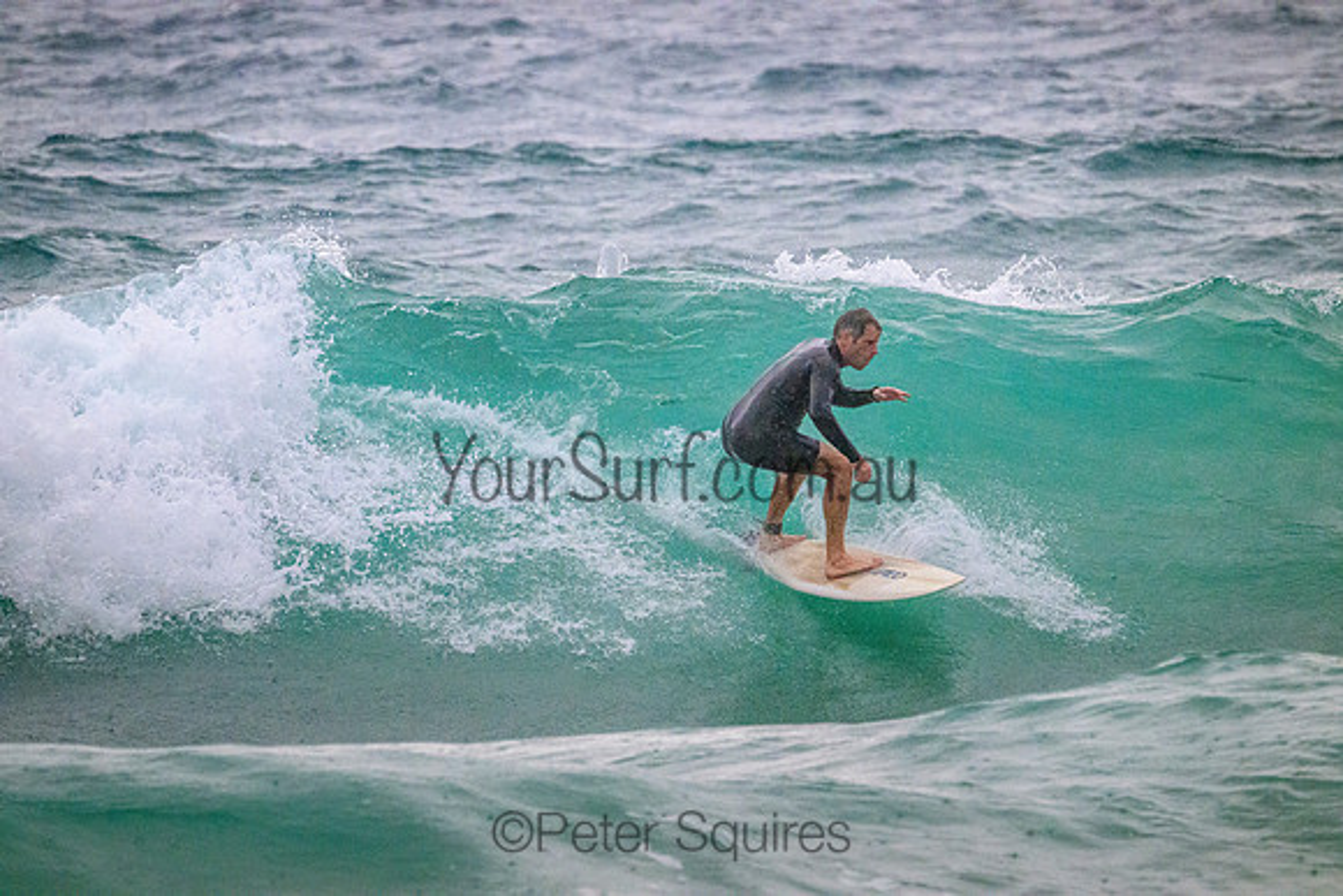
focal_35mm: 600
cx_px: 672
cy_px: 448
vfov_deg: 2.3
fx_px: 22388
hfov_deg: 3.4
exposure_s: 1/2000
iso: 10000
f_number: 11
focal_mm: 600
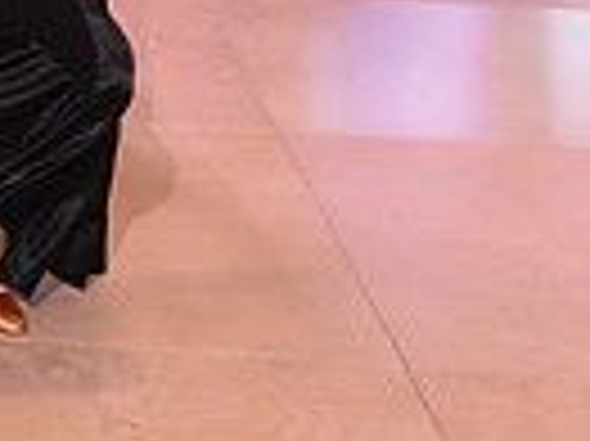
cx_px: -437
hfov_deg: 13.2
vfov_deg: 10.4
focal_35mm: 136
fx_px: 2316
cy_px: -299
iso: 2500
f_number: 6.3
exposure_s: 1/320
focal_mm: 32
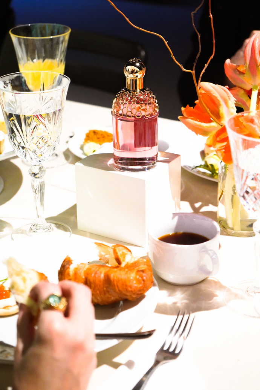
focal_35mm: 70
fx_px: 758
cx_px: 130
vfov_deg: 28.8
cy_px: 195
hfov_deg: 19.5
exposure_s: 1/125
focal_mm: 70
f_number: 5.6
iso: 12800
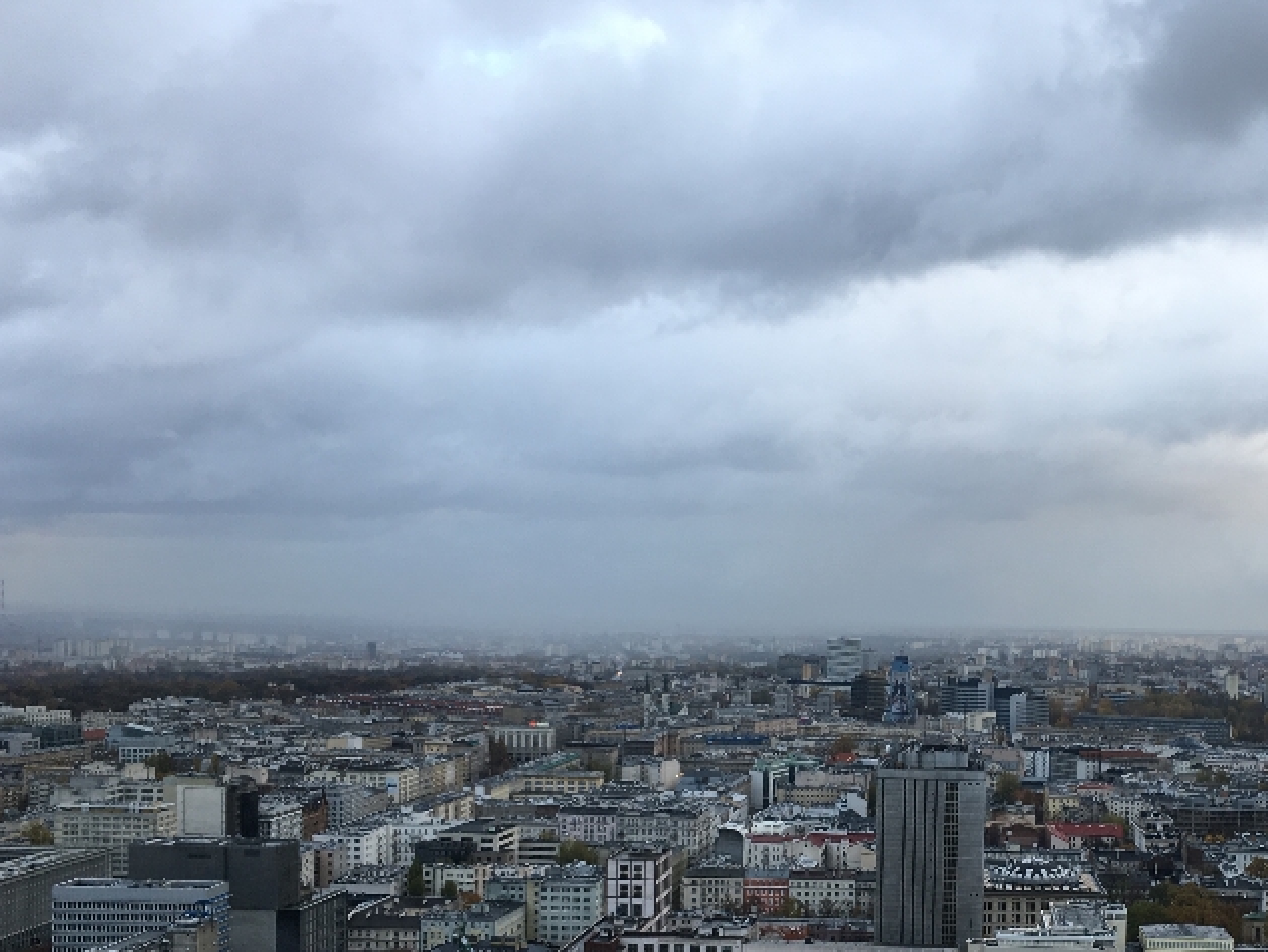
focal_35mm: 46
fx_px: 1686
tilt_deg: -3.3
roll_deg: -0.9
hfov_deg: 40.2
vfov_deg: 31.0
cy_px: 723
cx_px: 938
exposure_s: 1/100
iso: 25
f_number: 2.2
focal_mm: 4.15
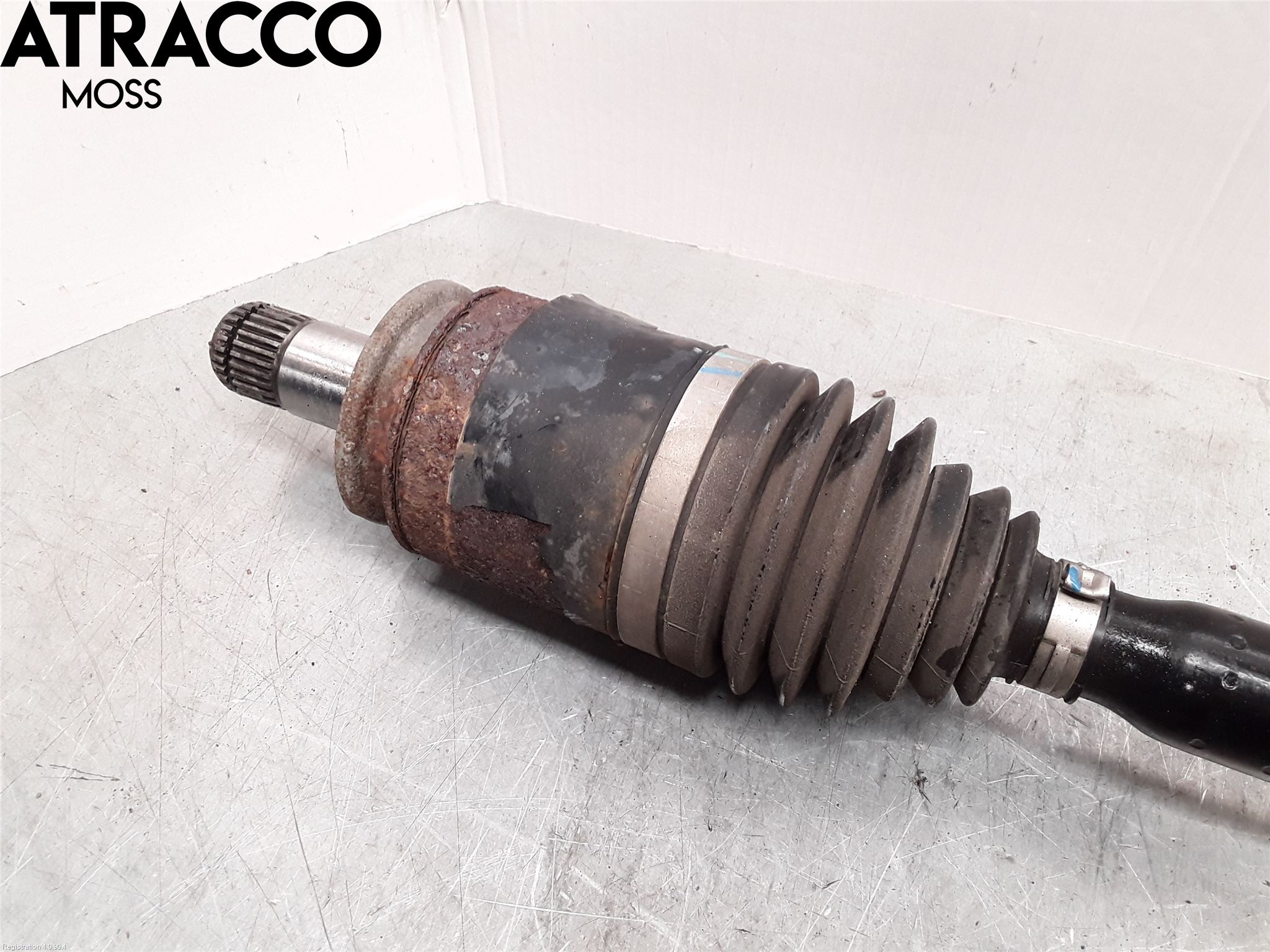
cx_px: 635
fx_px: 1027
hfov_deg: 63.4
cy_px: 476
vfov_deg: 49.7
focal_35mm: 28
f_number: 1.9
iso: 80
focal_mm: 2.91
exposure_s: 1/50
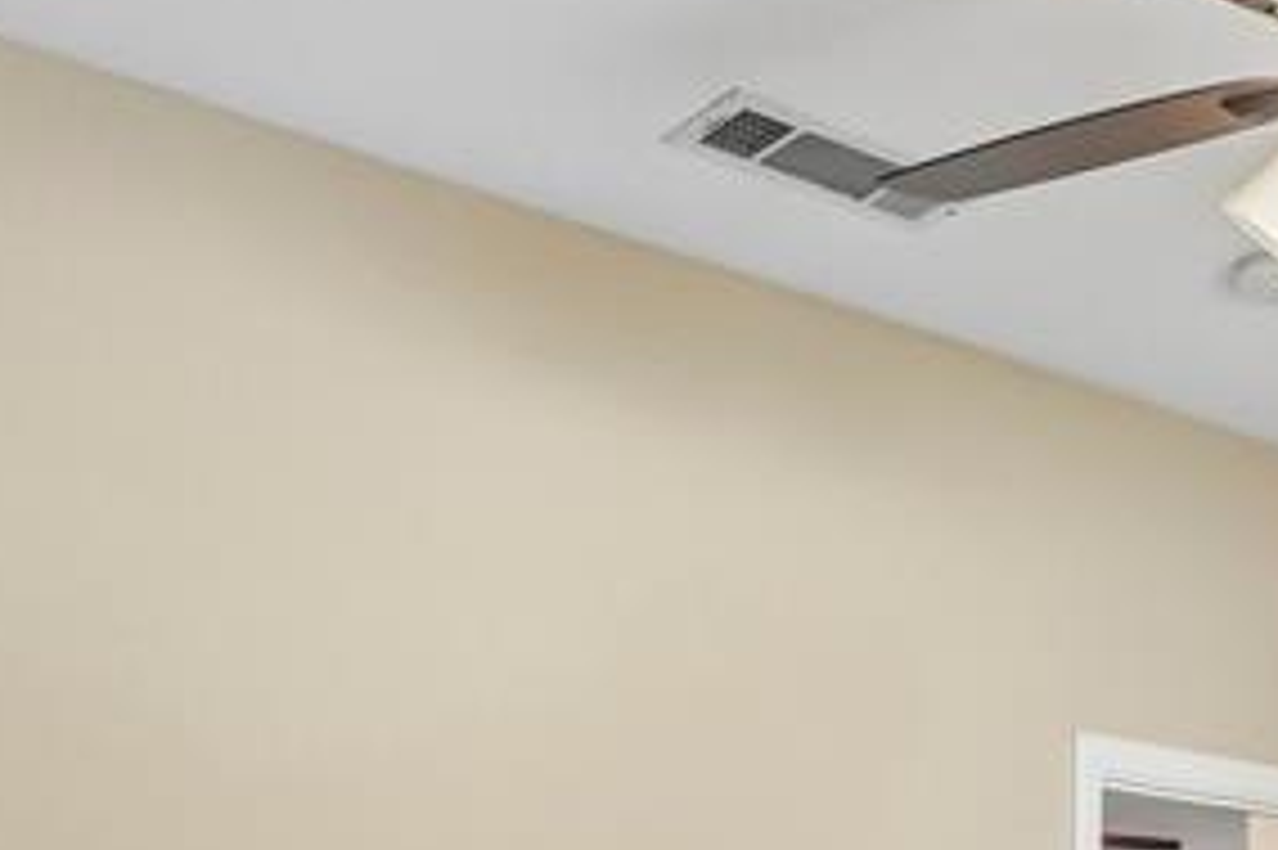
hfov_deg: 31.7
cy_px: 1178
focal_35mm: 54
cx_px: 1480
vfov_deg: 21.9
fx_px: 1916
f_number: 8
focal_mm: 10
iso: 400
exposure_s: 1/6
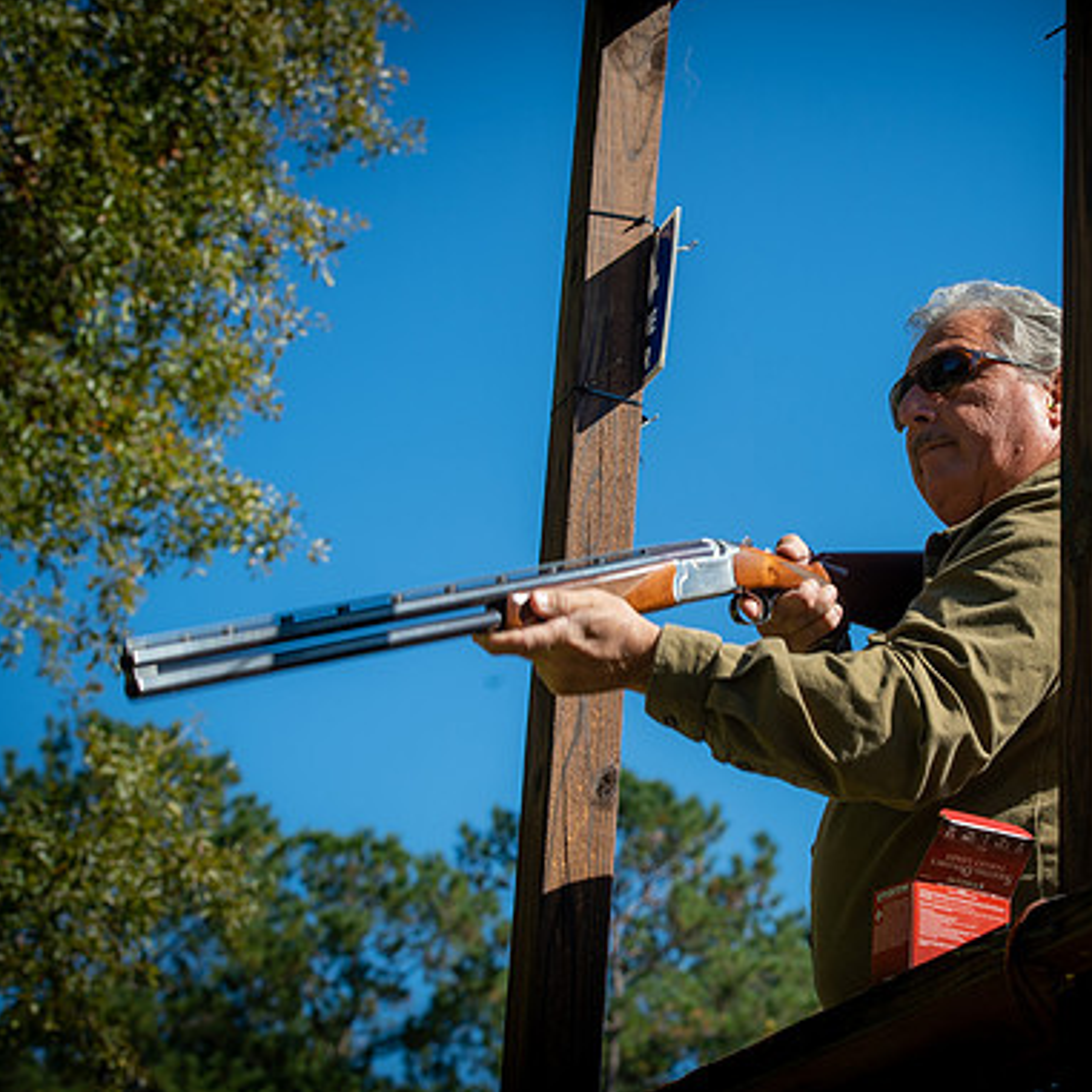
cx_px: 760
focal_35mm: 106
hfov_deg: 16.4
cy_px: 542
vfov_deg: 16.4
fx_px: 3783
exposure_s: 1/200
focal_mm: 82
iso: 125
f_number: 8
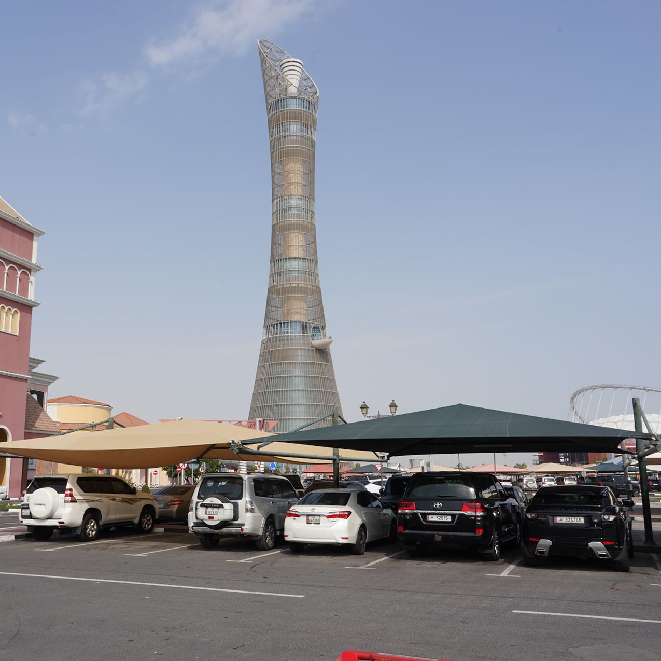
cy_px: 326
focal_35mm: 32
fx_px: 691
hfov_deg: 50.9
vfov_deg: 51.1
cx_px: 278
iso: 100
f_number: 18
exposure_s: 1/100
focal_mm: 24
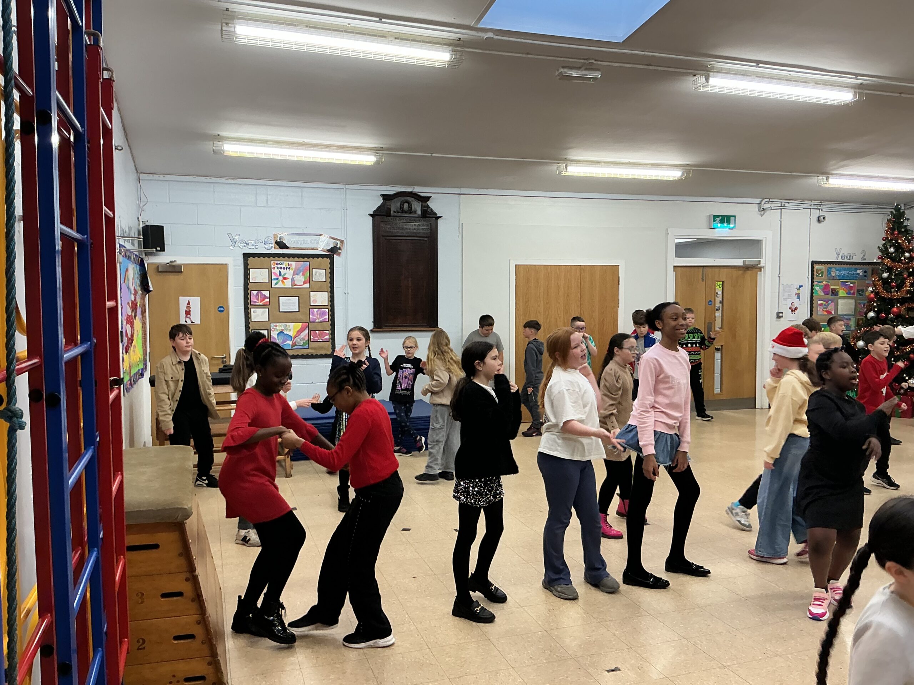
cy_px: 342
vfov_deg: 48.2
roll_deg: -1.6
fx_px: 766
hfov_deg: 61.7
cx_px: 457
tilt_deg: -2.1
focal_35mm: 29
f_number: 1.8
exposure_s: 1/50
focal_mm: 3
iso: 50
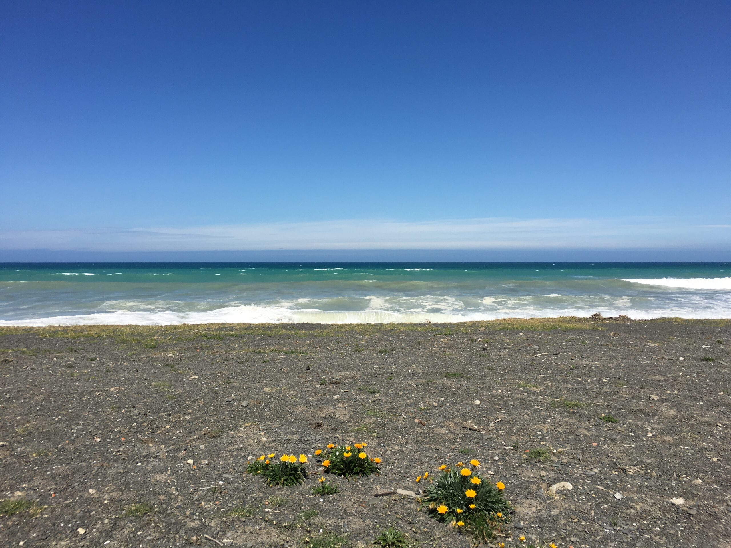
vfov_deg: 48.2
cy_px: 274
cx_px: 366
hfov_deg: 61.7
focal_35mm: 29
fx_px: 612
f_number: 2.2
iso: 25
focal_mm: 4.15
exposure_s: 1/2849
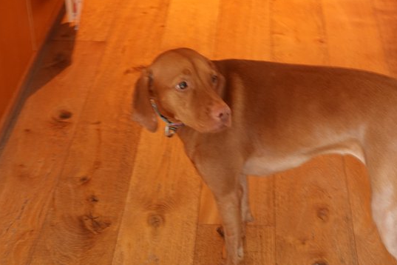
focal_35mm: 81
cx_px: 223
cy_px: 149
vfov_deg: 16.8
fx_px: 893
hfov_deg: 25.0
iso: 800
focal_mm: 24.84
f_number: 4
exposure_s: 1/13
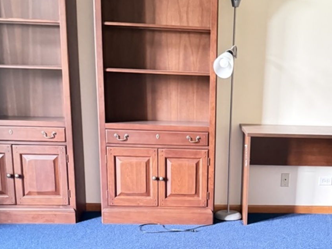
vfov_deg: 34.0
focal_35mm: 41
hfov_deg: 44.7
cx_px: 235
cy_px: 203
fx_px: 393
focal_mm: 6.76
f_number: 1.78
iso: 5000
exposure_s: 1/15
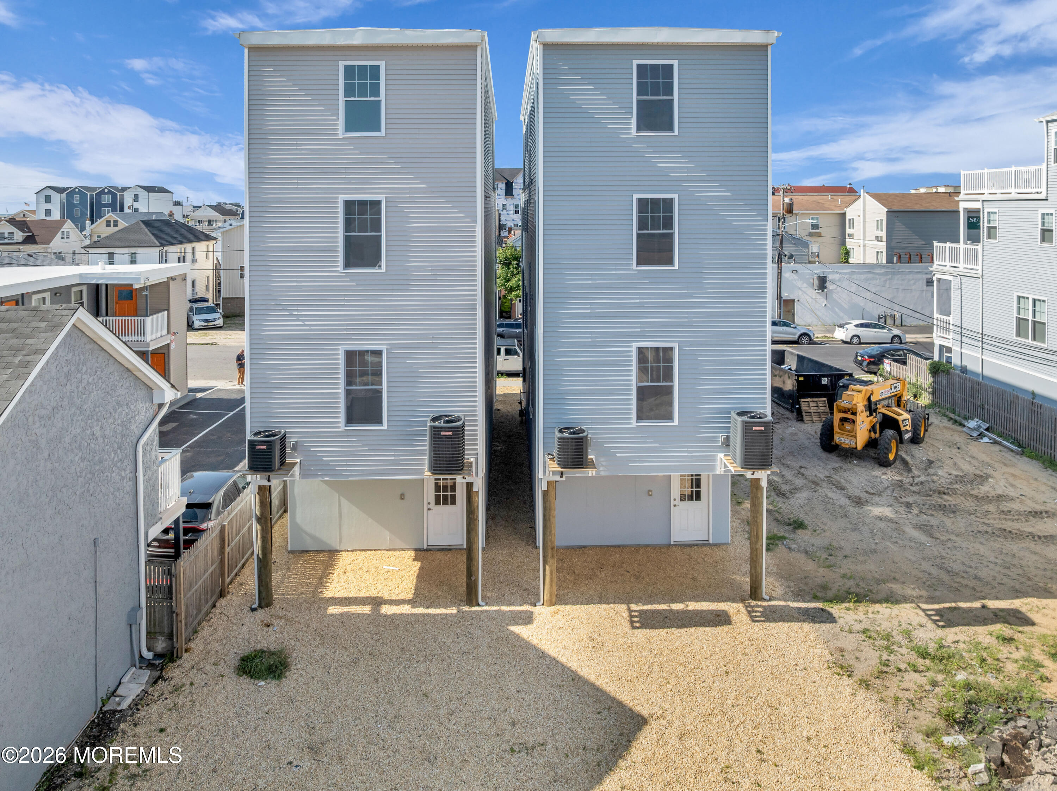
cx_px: 528
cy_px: 396
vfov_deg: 56.8
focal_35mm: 24
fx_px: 732
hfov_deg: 71.6
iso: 110
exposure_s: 1/2000
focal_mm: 12.29
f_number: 2.8
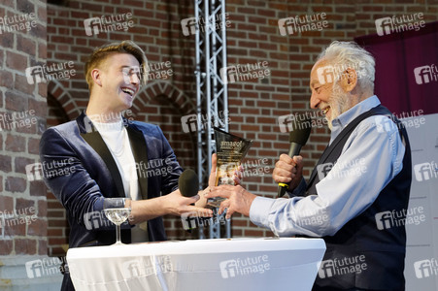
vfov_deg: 21.5
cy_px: 146
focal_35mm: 63
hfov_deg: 31.9
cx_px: 219
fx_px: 766
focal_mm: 63
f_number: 6.3
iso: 1250
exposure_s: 1/125
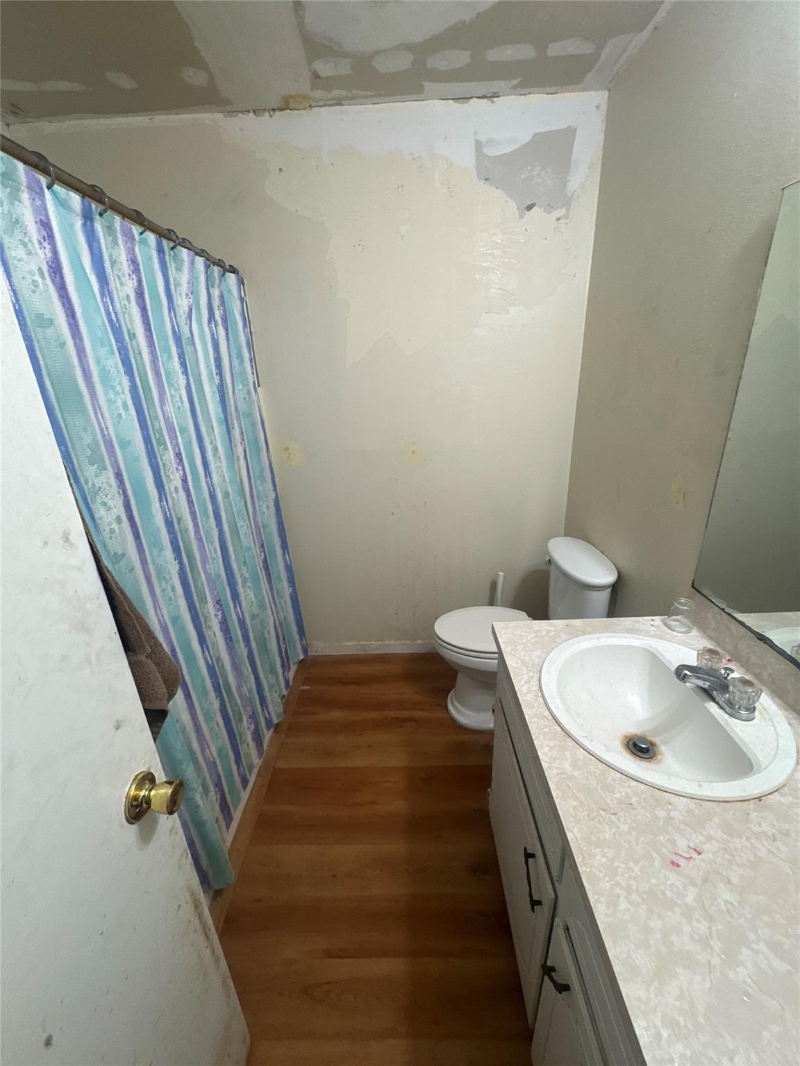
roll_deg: +3.9
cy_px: 533
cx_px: 400
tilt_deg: -20.2
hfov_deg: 85.7
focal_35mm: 14
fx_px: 431
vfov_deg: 102.1
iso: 200
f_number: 2.2
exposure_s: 1/60
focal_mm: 2.22
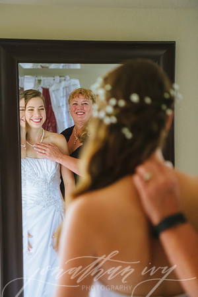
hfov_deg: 21.9
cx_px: 99
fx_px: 511
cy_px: 148
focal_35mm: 62
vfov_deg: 32.4
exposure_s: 1/250
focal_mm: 62
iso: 3200
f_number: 2.8
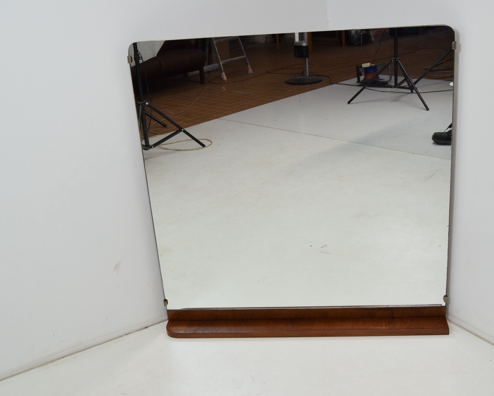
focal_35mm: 40
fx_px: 585
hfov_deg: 45.7
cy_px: 199
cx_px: 283
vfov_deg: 37.3
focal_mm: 22
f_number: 7.1
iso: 1600
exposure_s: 1/200
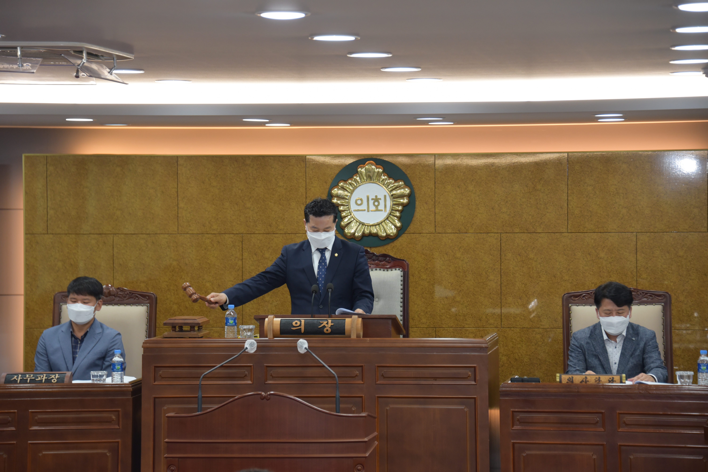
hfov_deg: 15.2
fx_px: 2656
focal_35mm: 135
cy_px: 236
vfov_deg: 10.2
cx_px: 354
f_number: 5.6
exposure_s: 1/200
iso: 1600
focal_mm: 135
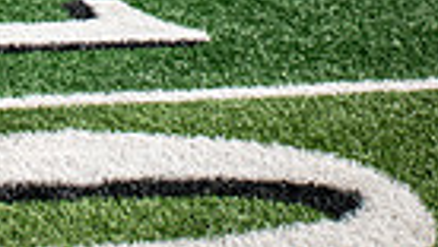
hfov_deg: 19.4
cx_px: 79
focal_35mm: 109
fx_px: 1267
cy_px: -462
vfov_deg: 9.2
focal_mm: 32
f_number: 7.1
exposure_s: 1/400
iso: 125
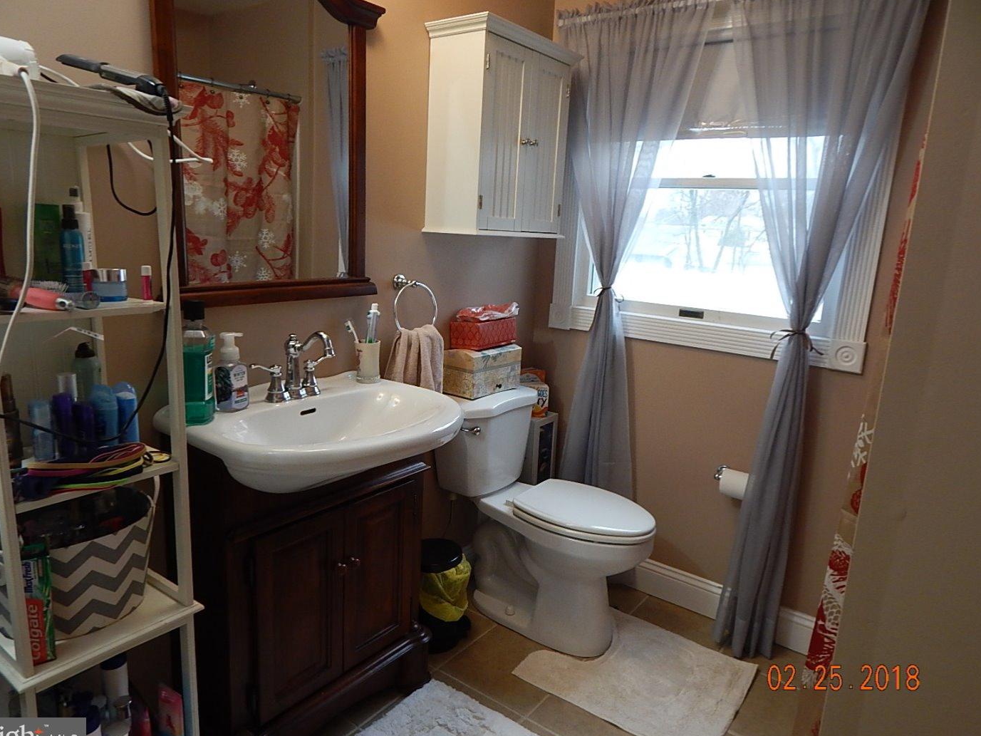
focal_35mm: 23
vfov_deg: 58.9
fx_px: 652
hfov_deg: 73.9
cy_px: 373
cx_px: 474
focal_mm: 4
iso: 200
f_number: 3
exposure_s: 1/30
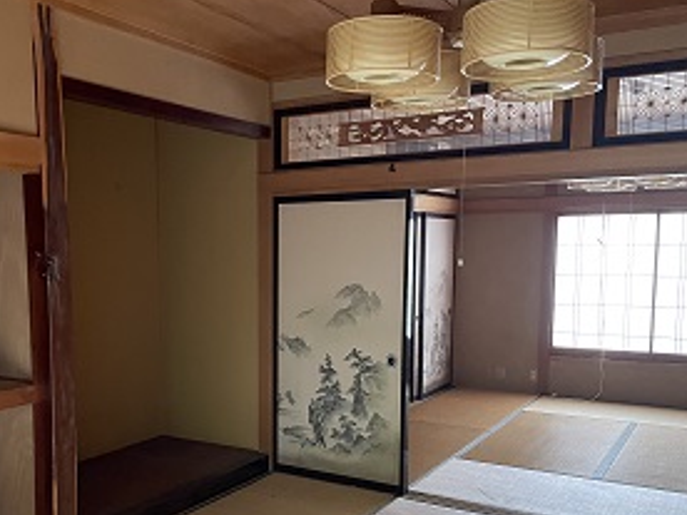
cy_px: 340
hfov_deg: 48.4
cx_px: 251
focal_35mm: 38
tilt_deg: -7.0
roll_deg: +0.5
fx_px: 754
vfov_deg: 37.4
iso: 500
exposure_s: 1/60
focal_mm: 4.2
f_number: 1.6
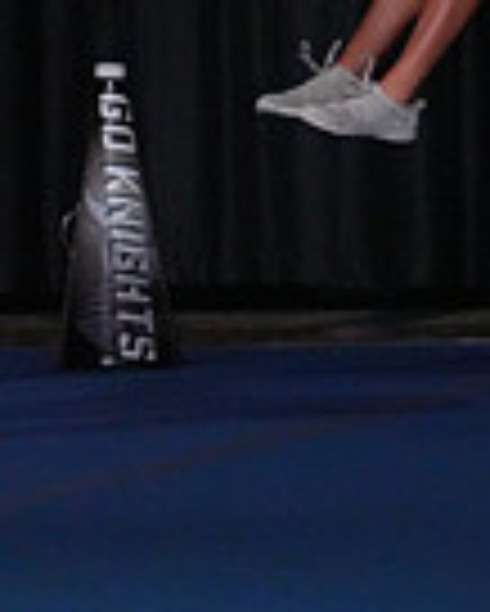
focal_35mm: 758
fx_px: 13725
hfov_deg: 2.0
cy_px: -101
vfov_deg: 2.5
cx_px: -746
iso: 16000
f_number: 5.6
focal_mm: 190
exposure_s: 1/1250
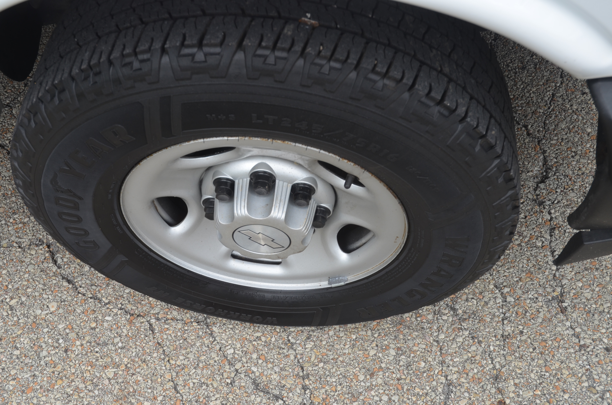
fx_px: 687
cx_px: 306
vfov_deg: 32.9
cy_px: 202
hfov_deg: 48.0
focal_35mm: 40
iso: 200
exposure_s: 1/160
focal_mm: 27
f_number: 6.3
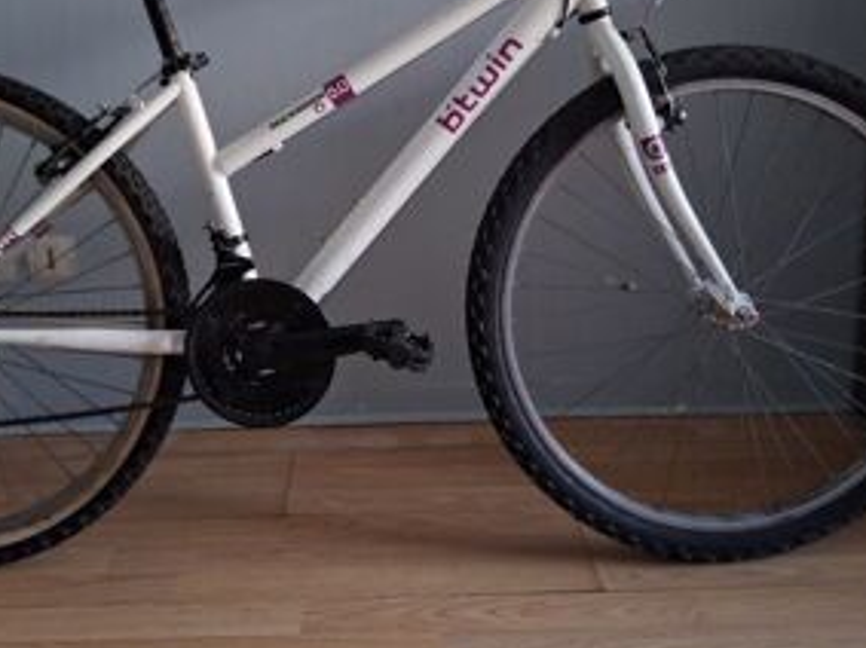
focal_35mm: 39
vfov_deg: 36.4
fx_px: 975
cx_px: 373
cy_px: 208
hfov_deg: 47.7
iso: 200
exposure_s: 1/33
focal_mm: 5.54
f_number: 1.8
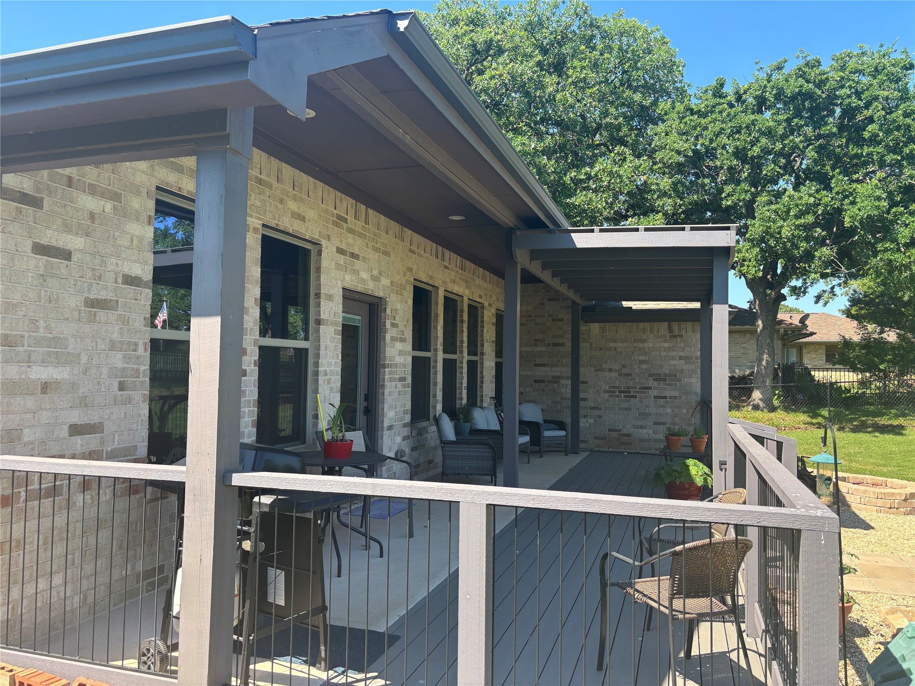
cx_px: 458
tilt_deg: +3.5
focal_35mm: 26
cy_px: 343
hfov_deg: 67.3
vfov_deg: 53.1
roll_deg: -1.3
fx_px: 687
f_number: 1.6
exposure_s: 1/732
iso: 50
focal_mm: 5.96
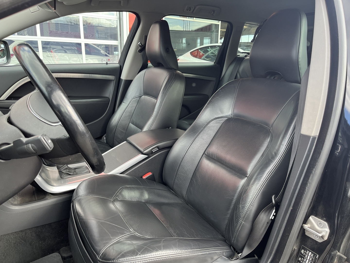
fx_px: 263
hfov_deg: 67.3
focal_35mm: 26
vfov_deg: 53.1
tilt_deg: -14.4
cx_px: 175
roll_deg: -1.7
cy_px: 132
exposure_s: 1/148
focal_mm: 5.1
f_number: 1.6
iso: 64
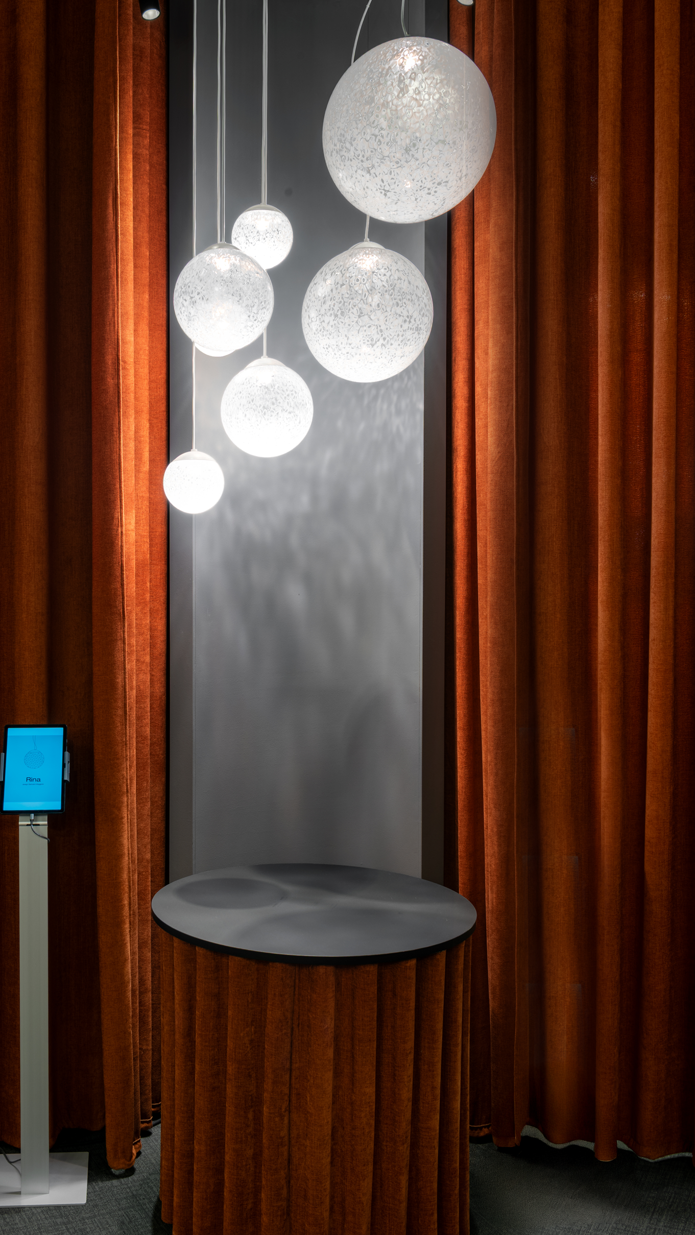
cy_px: 612
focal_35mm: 34
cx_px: 307
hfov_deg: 34.6
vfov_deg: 58.0
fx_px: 1114
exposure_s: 1
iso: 100
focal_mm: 32
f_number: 13
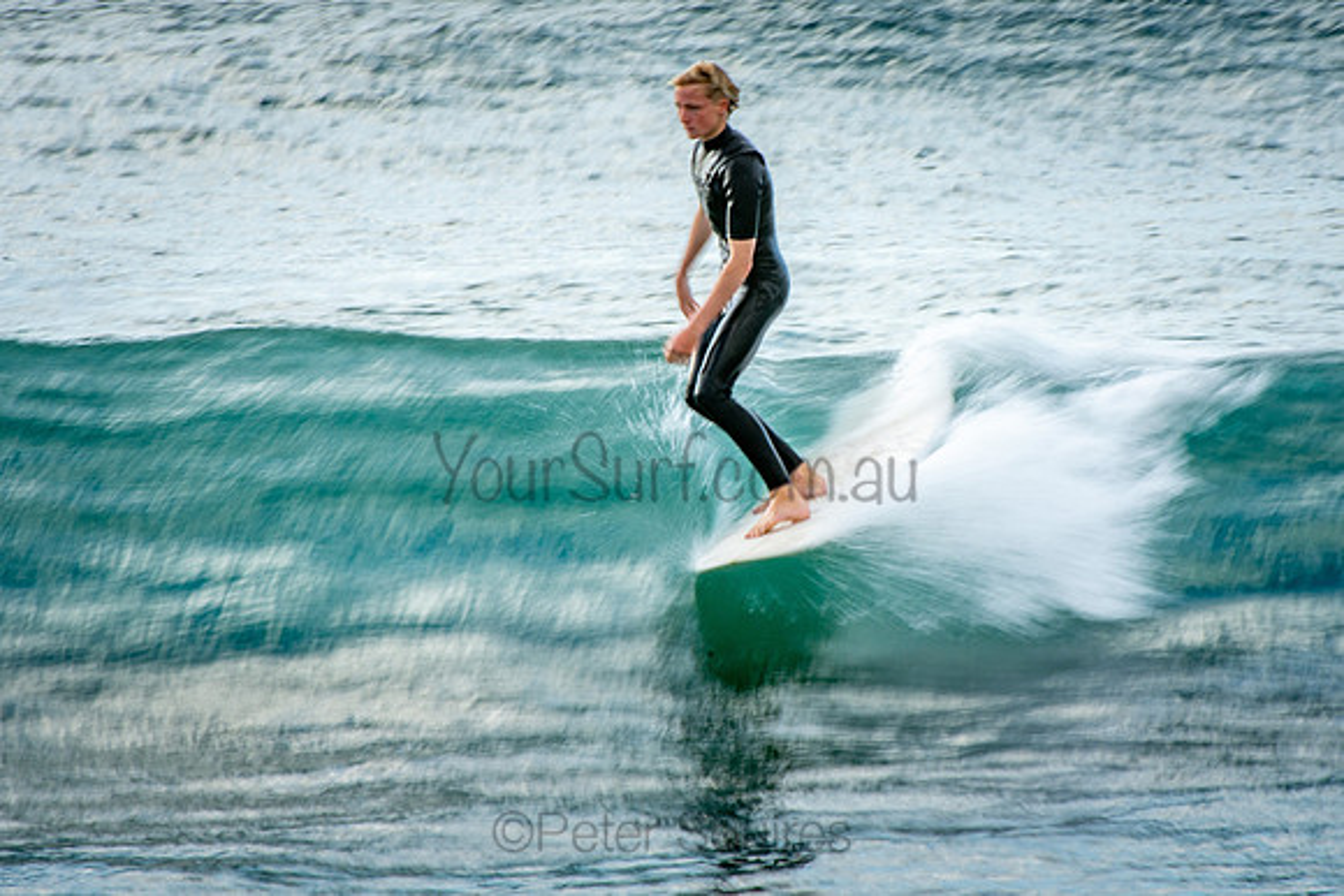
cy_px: 309
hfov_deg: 2.6
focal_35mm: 786
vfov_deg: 1.8
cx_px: 790
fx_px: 29357
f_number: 22
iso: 100
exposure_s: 1/20
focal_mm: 400
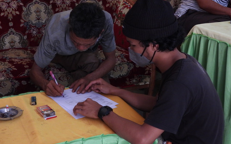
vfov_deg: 22.0
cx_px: 116
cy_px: 67
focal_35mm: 59
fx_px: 371
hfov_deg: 34.5
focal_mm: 9.8
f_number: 3.5
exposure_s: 1/15
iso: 400
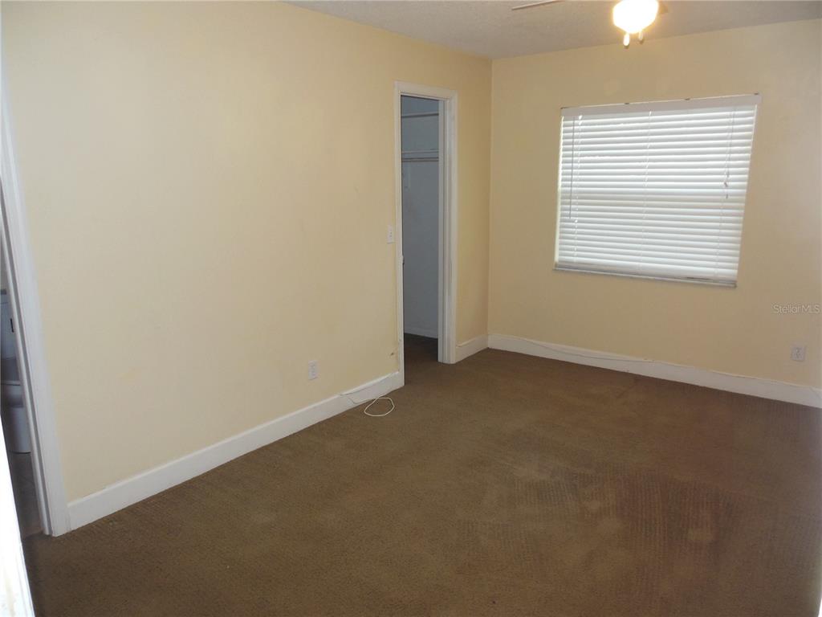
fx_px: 594
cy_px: 308
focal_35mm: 25
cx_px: 411
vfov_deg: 54.9
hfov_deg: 69.4
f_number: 3.2
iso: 200
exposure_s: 1/25
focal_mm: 4.5
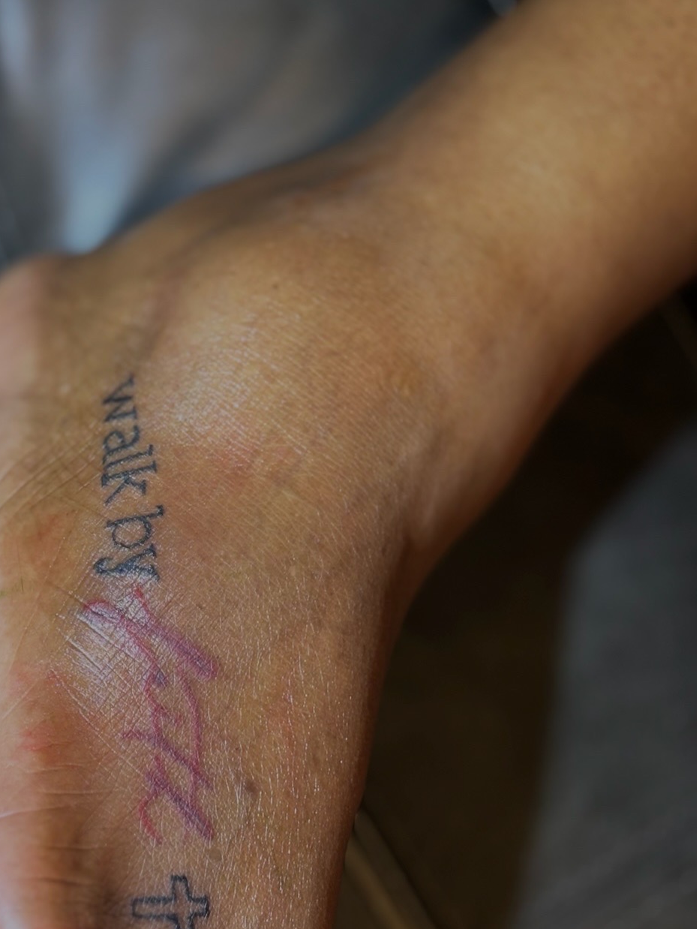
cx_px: 139
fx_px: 2308
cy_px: 528
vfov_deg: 22.7
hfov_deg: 17.0
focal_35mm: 86
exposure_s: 1/60
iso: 100
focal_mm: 5.96
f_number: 1.6
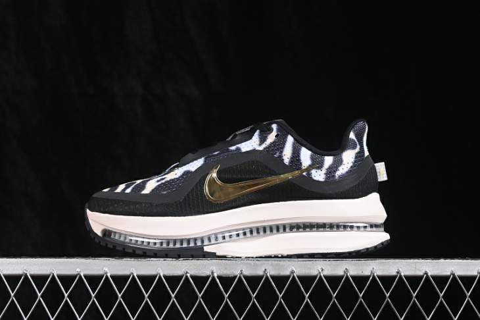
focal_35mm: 75
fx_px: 1000
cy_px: 160
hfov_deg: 27.0
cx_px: 240
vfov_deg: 18.2
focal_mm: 50
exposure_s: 1/60
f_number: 6.3
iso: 160
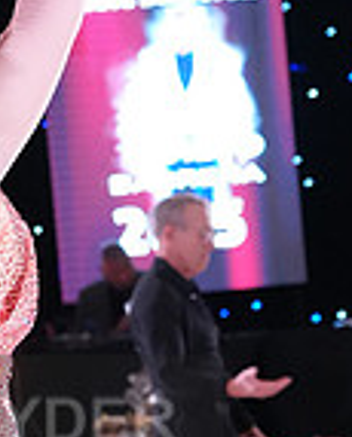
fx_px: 2765
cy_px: 458
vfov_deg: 9.0
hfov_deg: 7.2
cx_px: -197
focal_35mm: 213
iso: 6400
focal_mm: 56
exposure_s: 1/400
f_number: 4.5
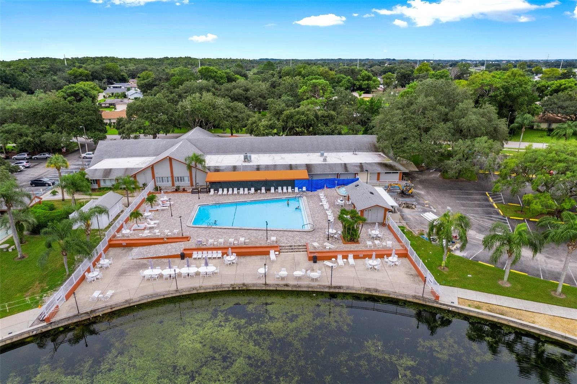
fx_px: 352
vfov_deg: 57.2
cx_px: 288
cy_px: 192
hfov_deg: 78.6
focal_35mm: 22
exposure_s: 1/1250
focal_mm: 8.38
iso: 130
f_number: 2.8
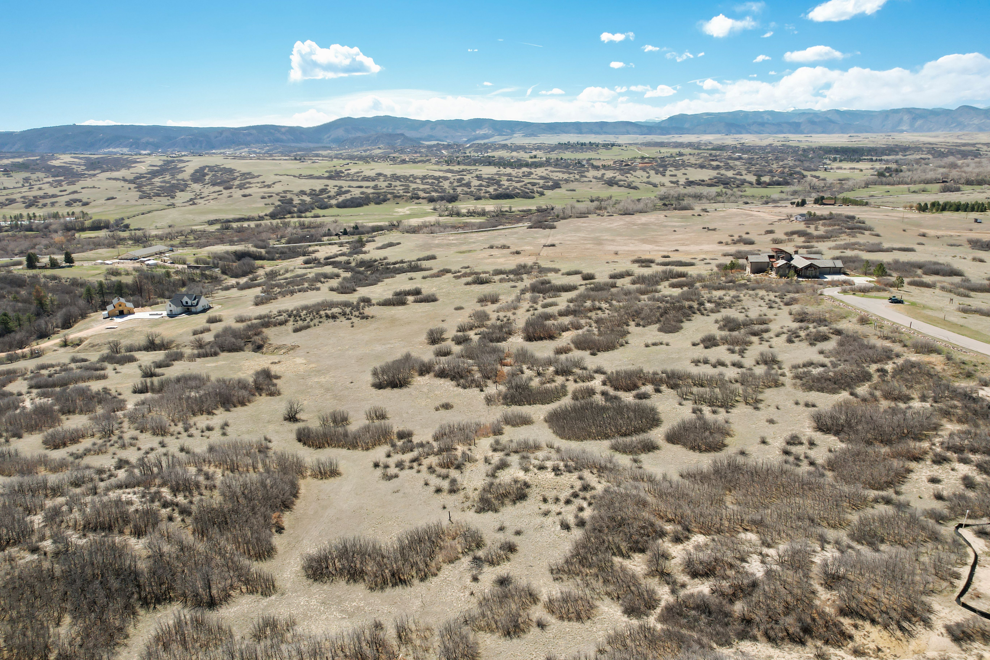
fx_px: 605
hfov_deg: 78.6
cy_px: 330
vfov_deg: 57.2
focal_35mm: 22
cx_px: 495
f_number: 2.8
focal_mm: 8.38
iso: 100
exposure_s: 1/1500
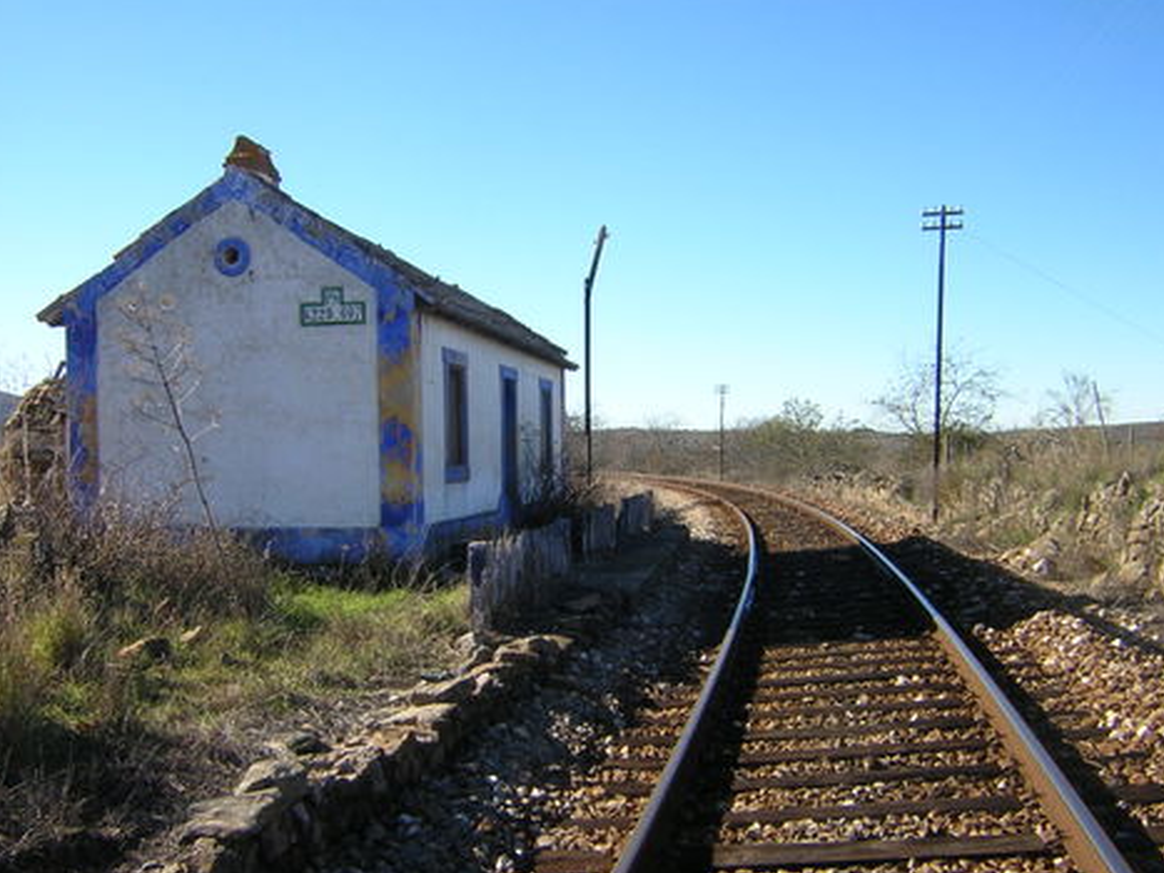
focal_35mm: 37
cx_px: 581
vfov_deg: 38.6
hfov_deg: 50.2
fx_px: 1244
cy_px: 434
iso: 100
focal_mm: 4.7
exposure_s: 1/204
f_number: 5.2
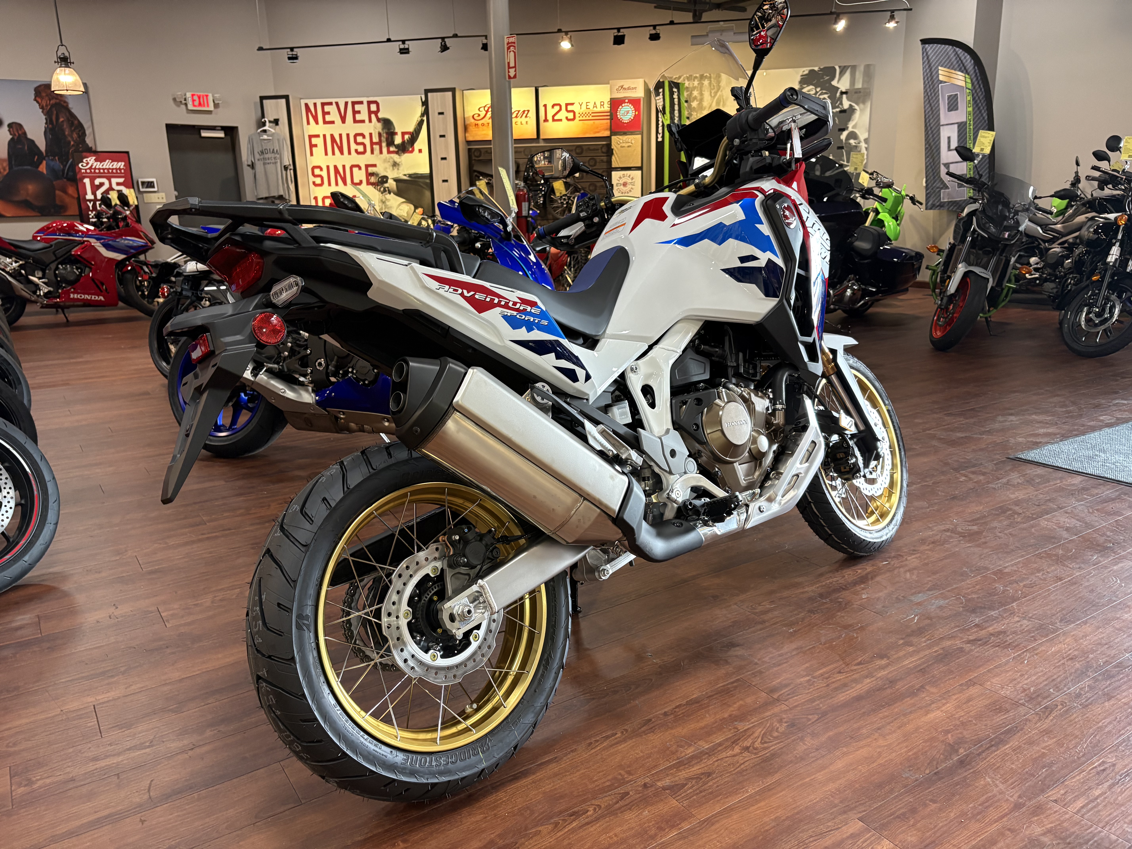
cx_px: 566
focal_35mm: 26
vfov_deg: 53.1
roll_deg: +1.5
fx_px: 850
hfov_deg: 67.3
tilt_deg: -14.3
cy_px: 424
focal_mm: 5.96
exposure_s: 1/60
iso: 250
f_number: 1.6
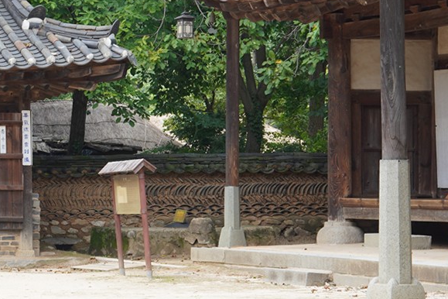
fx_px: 1506
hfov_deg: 16.0
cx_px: -134
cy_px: 124
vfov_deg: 11.3
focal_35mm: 121
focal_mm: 35
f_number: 8
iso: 200
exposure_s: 1/100
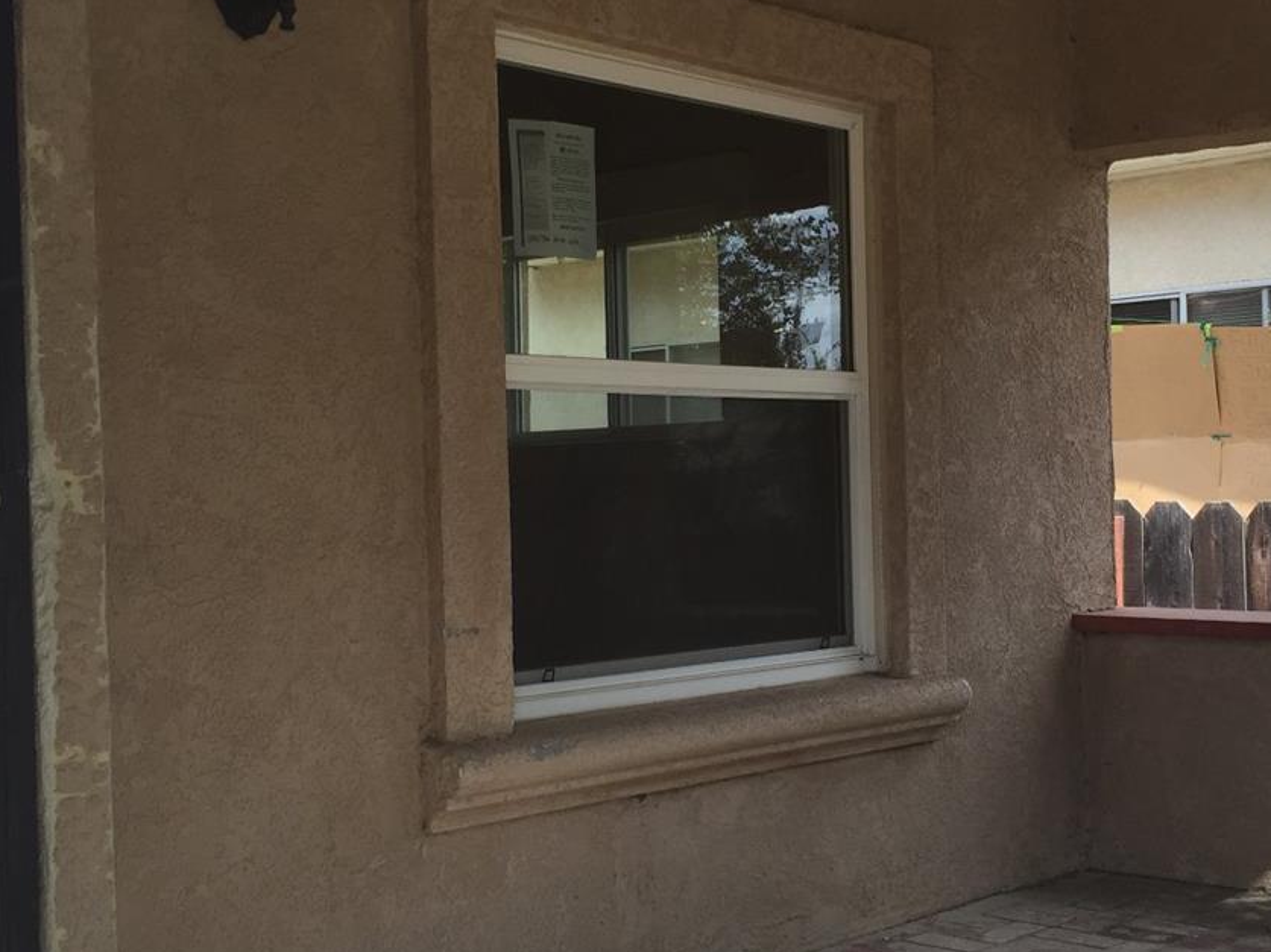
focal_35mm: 52
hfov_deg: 36.2
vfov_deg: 28.0
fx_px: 1908
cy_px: 489
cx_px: 916
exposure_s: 1/542
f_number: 2.2
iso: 32
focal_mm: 4.15
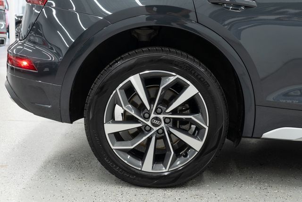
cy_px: 101
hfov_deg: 46.4
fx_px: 352
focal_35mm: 42
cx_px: 151
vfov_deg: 31.9
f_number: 3.2
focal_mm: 28
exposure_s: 1/40
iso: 400
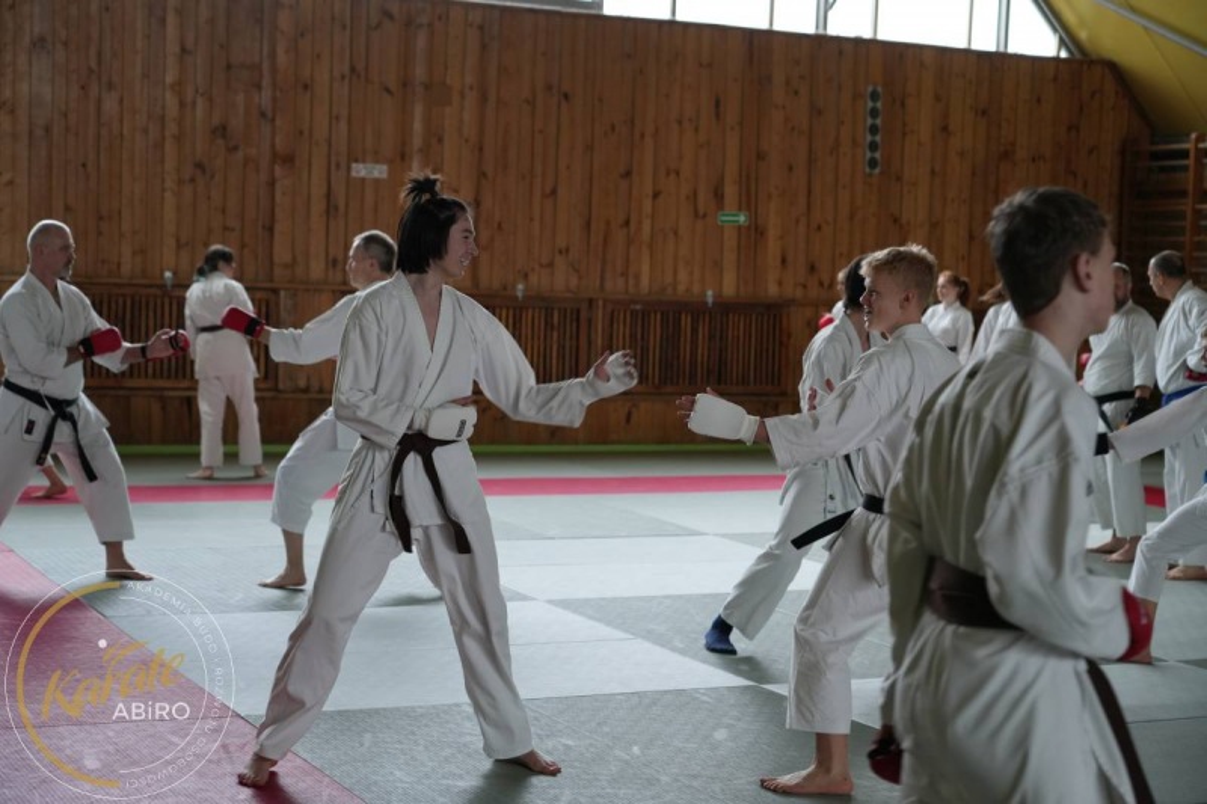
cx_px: 604
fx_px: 2011
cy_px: 402
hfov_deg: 33.4
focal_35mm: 60
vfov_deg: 22.6
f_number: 4
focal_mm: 60
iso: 1600
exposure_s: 1/160
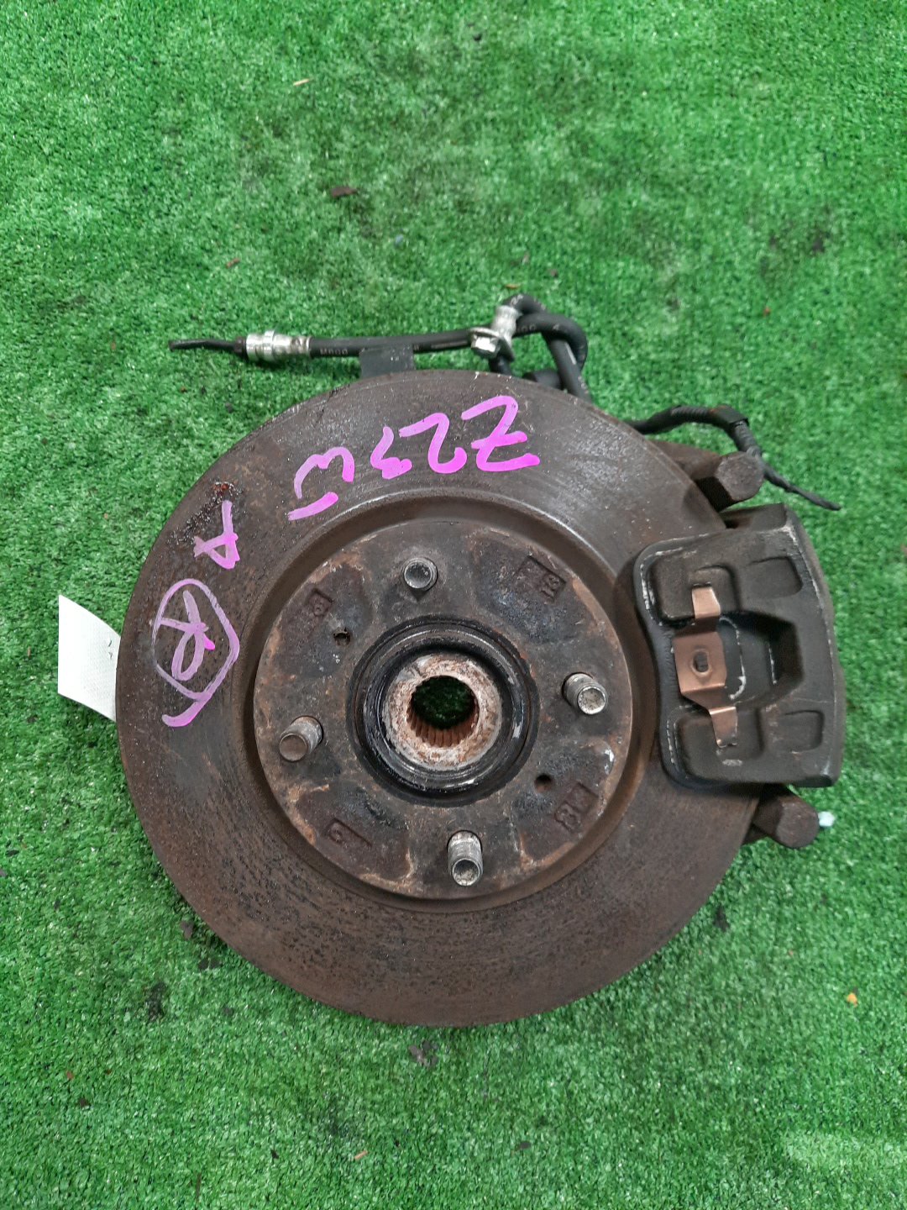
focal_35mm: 25
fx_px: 873
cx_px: 454
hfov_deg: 54.9
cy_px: 605
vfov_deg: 69.4
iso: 358
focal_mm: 4.6
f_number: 2
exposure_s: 1/25
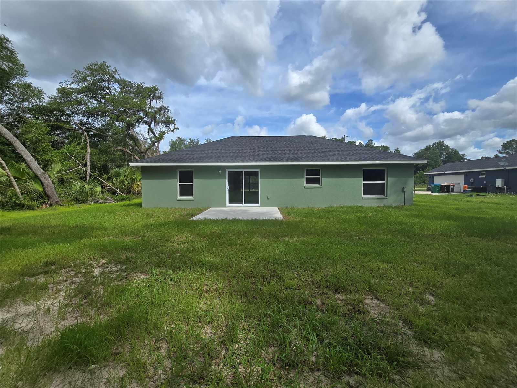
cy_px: 194
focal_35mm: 13
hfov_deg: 106.2
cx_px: 258
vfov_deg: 89.9
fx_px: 194
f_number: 2.2
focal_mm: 2.2
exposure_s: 1/2752
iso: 50
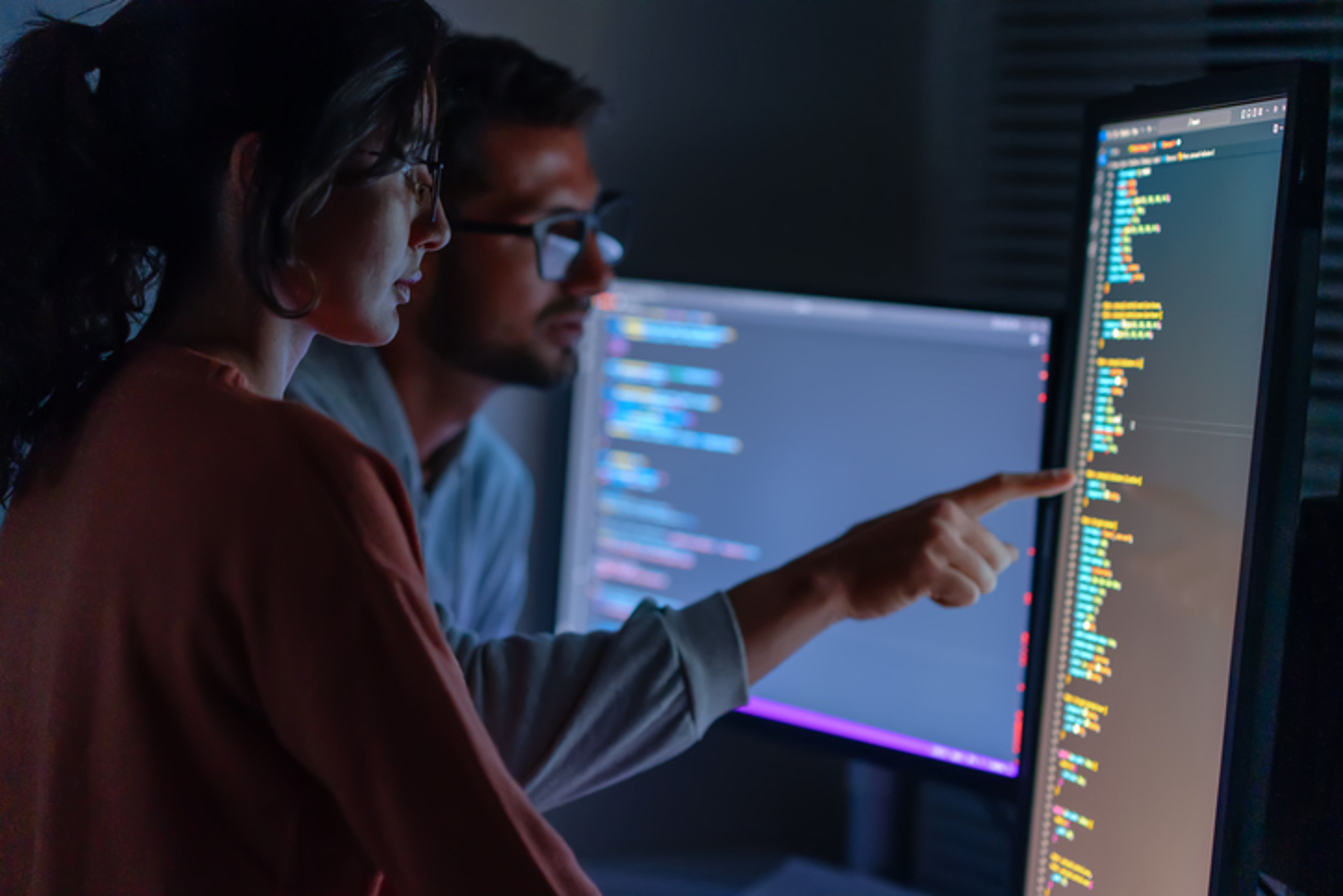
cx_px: 672
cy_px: 448
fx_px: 3171
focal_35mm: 85
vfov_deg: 16.1
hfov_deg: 23.9
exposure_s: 1/100
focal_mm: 85
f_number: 1.8
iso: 3200
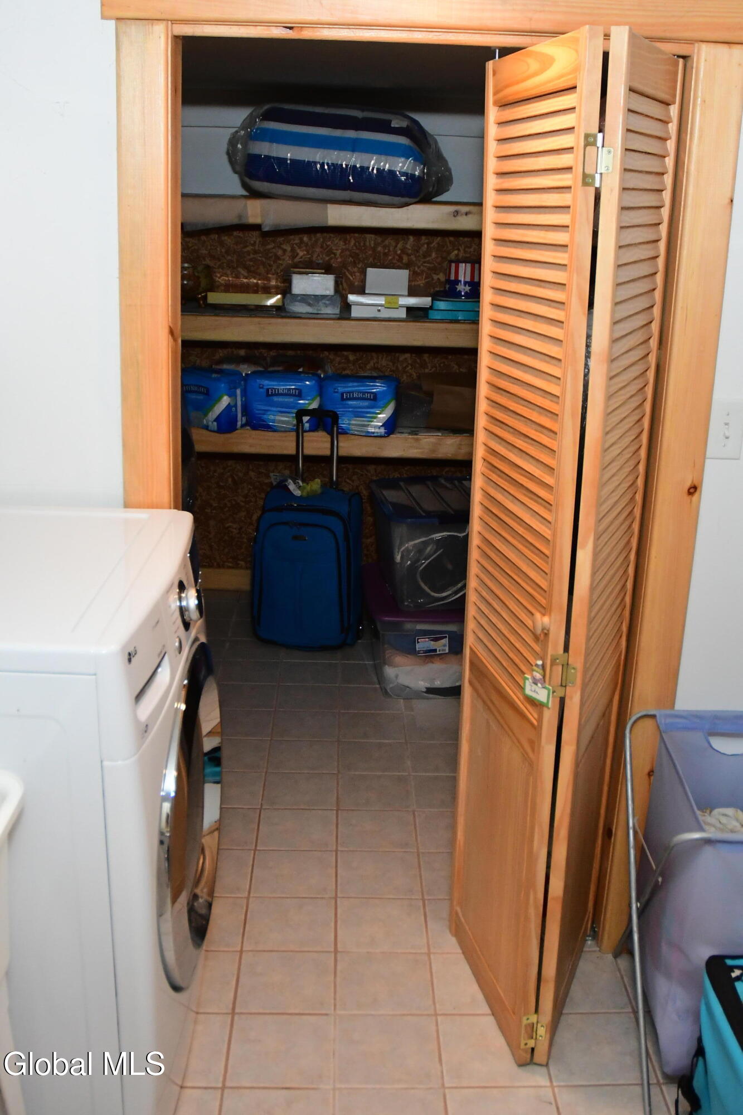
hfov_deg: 36.9
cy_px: 558
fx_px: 1115
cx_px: 372
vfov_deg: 53.1
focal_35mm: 36
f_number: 3.5
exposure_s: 1/250
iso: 2000
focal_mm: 18
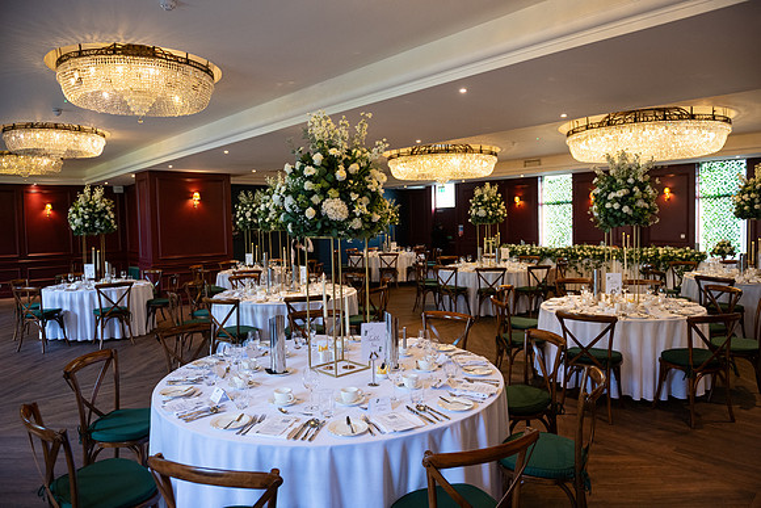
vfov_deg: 53.2
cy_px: 254
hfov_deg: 73.7
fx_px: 507
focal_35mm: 24
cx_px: 380
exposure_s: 1/160
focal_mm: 24
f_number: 3.5
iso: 800
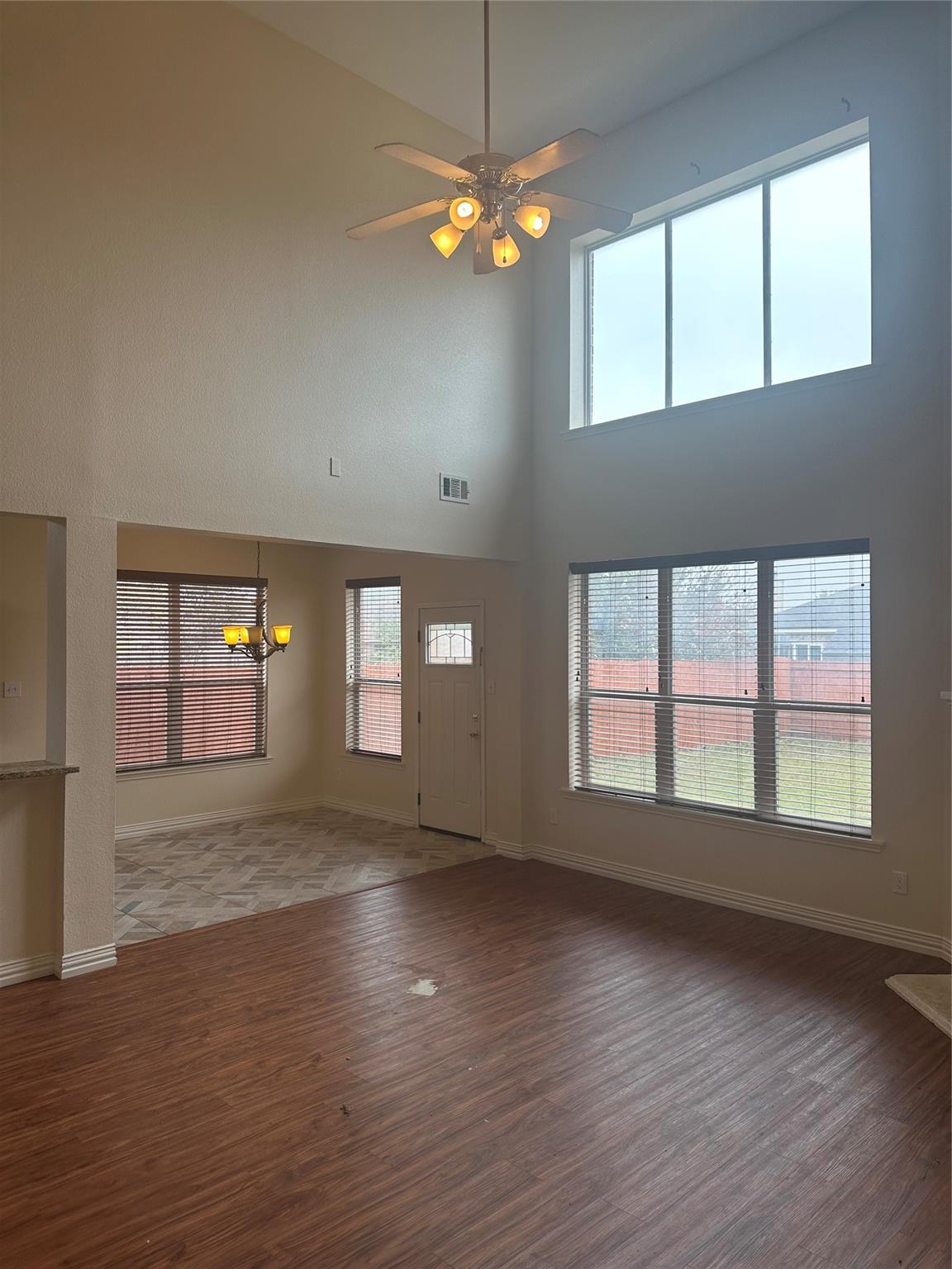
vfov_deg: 71.6
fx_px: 880
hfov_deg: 56.8
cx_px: 476
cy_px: 634
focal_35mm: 24
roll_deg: -0.1
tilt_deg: +2.4
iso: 80
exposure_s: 1/268
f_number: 1.78
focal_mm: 6.86
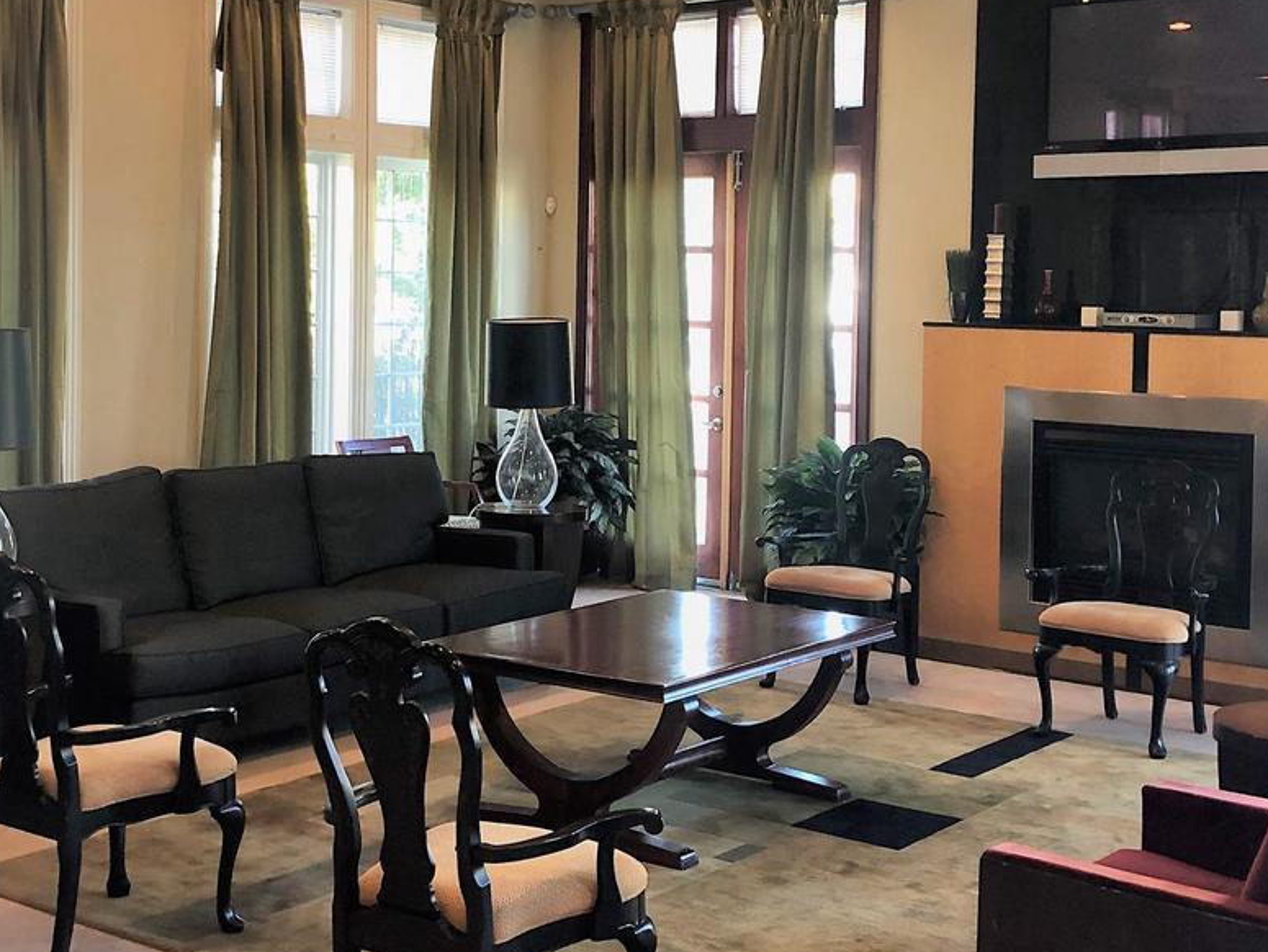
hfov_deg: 36.8
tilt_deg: -2.4
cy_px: 368
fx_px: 1906
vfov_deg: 28.0
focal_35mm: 52
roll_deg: -2.5
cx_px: 663
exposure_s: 1/15
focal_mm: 3.99
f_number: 1.8
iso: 50
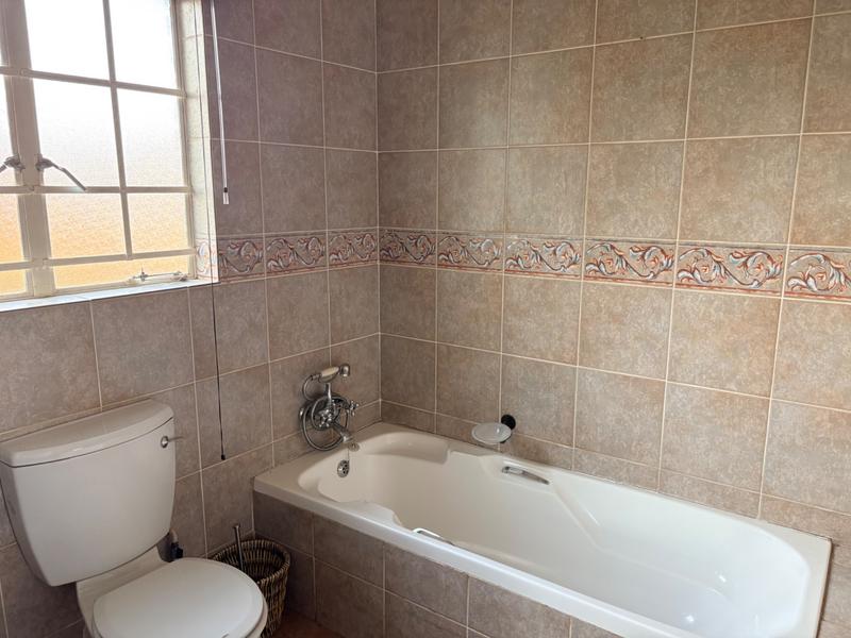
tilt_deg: -11.3
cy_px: 319
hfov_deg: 67.3
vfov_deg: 53.1
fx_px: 639
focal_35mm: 26
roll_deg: +0.6
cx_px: 426
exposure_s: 1/109
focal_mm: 5.96
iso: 125
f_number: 1.6
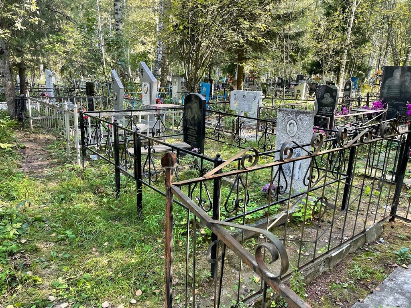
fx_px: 309
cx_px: 206
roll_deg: -3.0
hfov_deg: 67.3
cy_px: 154
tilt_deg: -16.6
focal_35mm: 26
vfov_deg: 53.1
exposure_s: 1/121
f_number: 1.6
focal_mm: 4.2
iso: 100
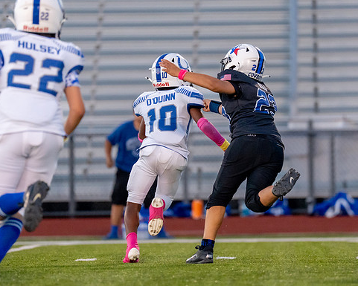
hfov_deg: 4.2
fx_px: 4875
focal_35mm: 460
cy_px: 130
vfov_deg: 3.4
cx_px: 221
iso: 1600
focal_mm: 200
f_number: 2.8
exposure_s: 1/1250
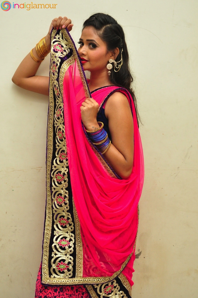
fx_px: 521
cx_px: 99
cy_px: 149
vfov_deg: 31.9
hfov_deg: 21.5
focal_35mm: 63
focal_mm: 42
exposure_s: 1/125
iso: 1600
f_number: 7.1
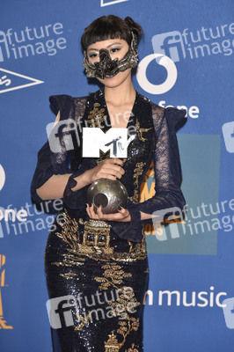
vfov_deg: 11.8
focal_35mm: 175
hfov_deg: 7.8
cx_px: 117
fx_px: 1709
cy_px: 176
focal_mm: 175
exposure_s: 1/250
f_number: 6.3
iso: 1600
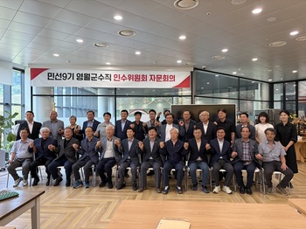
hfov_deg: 67.3
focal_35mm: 26
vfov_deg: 53.0
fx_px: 230
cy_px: 114
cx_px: 153
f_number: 1.6
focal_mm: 5.96
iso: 100
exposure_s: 1/120
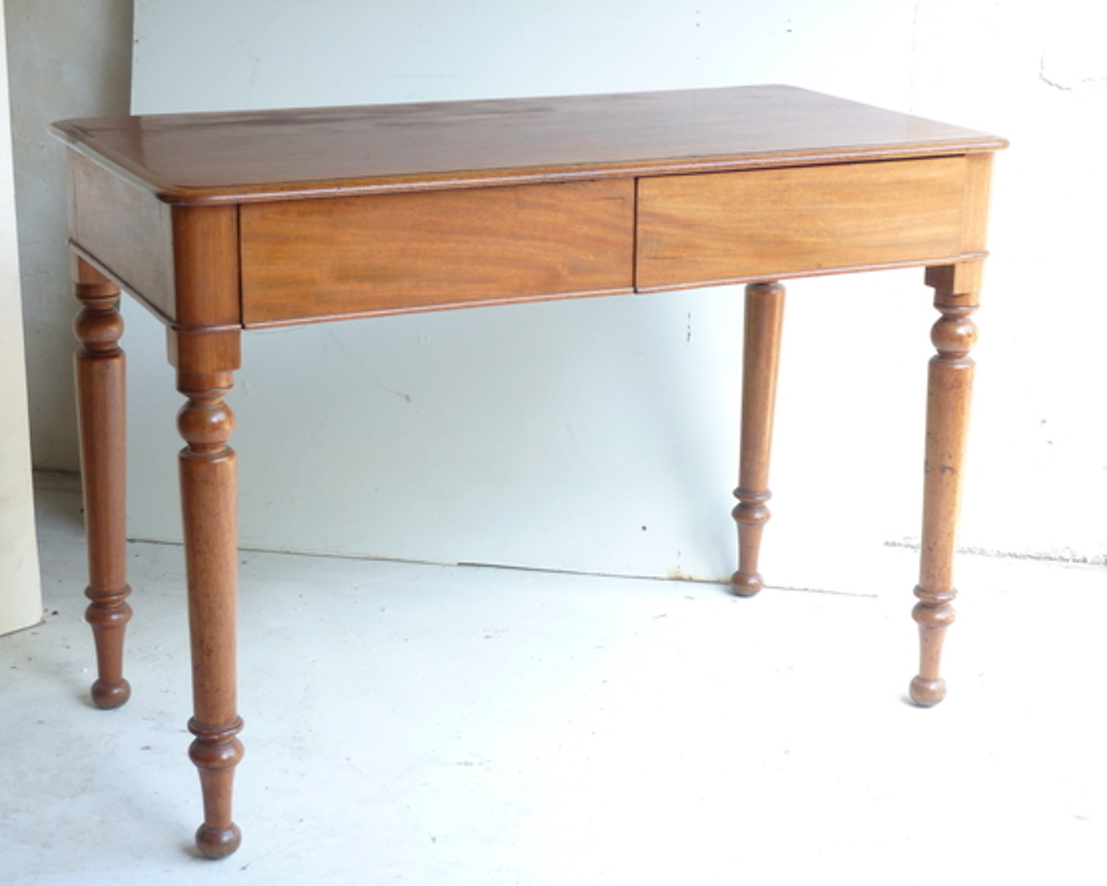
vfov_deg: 26.2
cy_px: 445
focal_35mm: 58
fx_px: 1900
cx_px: 531
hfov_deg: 32.5
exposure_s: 1/20
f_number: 3.9
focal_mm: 9.1
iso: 80
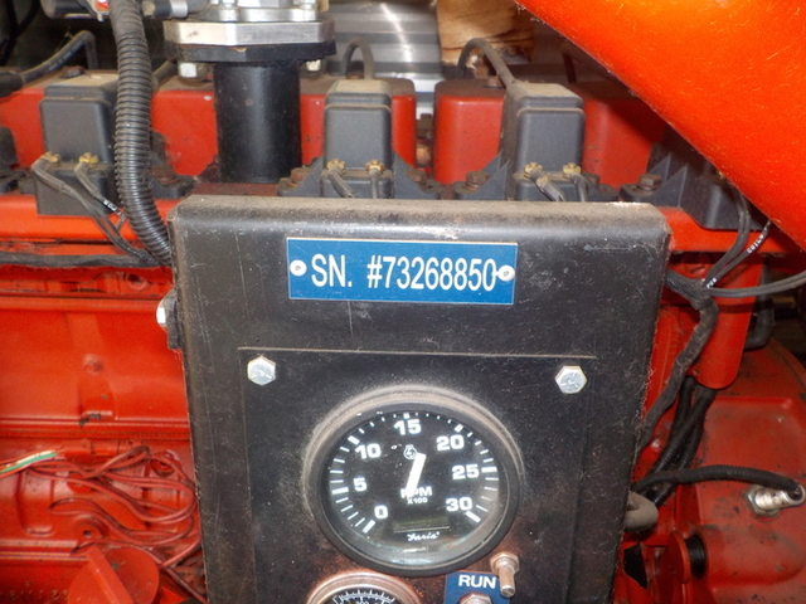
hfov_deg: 60.0
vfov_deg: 46.8
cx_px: 403
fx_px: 699
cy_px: 302
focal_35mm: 30
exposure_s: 1/30
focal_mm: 4.1
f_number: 3.3
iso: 200
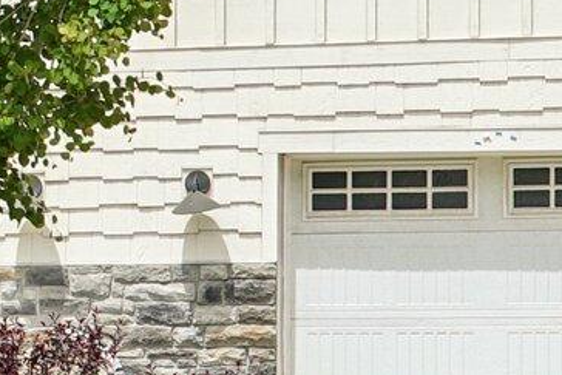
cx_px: -448
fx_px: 3076
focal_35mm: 197
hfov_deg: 9.9
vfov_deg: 6.9
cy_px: -179
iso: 100
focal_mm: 35
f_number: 8
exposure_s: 1/250
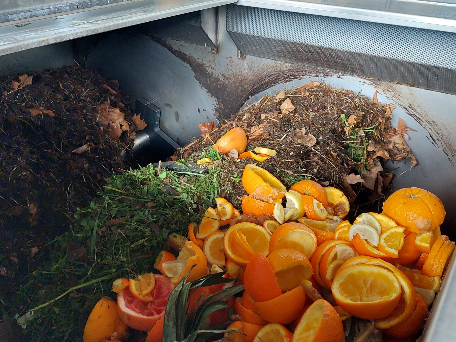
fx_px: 408
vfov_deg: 45.4
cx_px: 230
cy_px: 174
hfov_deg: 58.4
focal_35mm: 31
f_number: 1.8
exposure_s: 1/30
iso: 400
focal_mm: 5.23
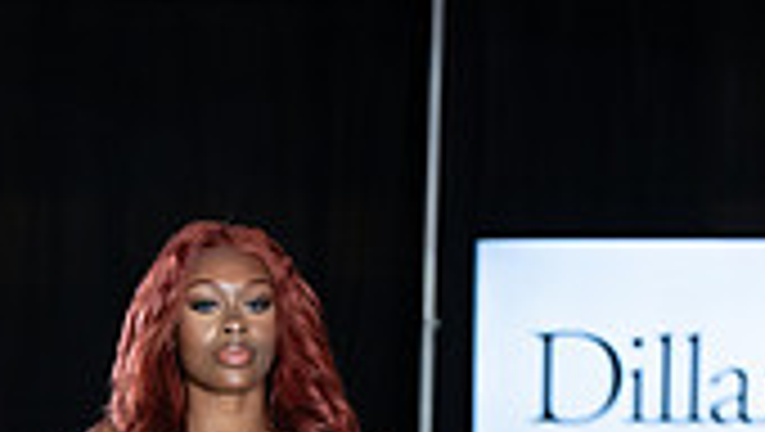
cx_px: 176
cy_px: 1008
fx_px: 5746
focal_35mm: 283
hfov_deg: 7.6
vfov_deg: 4.2
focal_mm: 102
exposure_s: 1/160
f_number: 5
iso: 1250
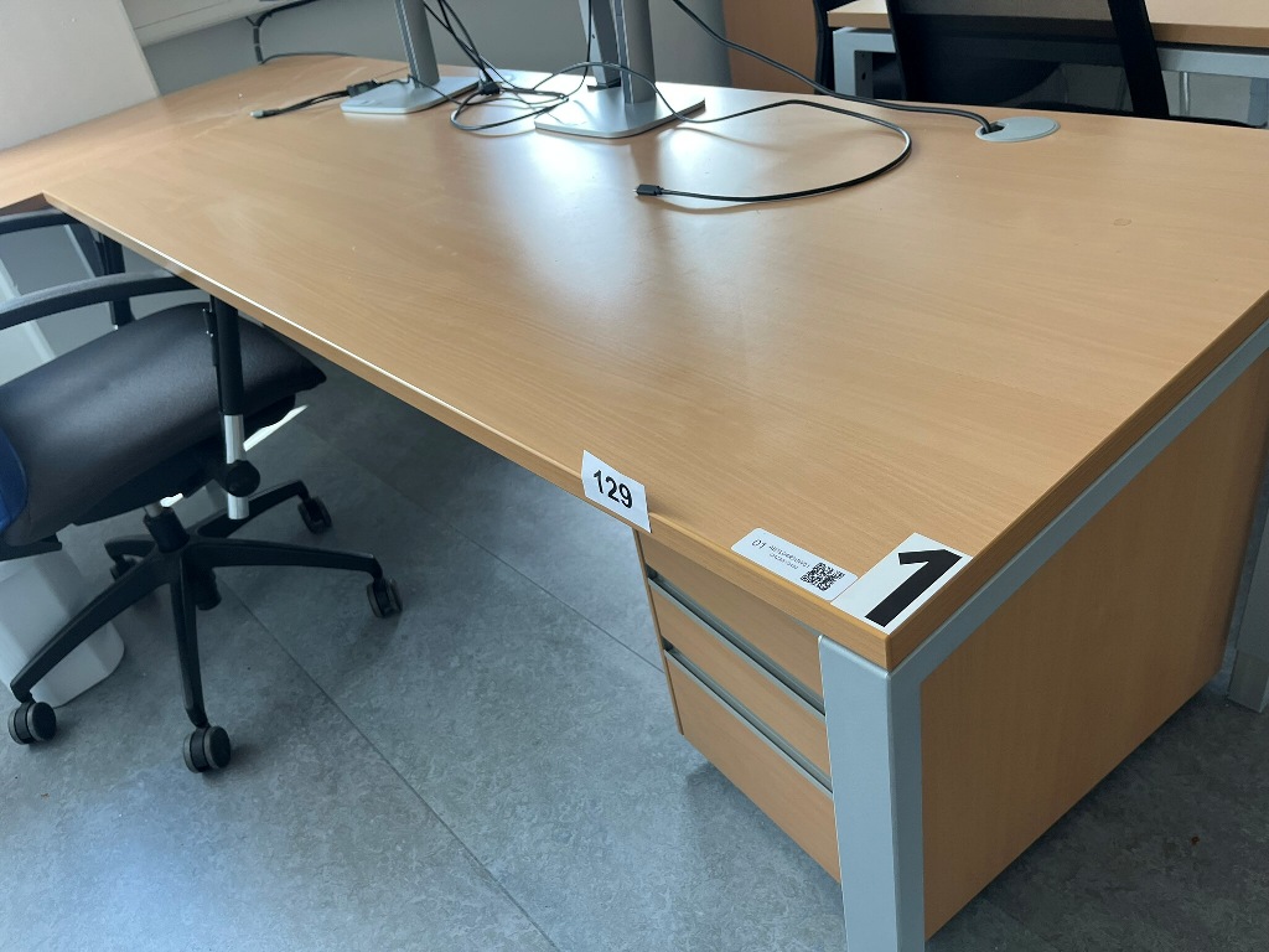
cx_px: 634
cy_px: 476
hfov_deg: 67.3
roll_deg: +12.5
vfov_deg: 53.1
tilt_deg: -34.4
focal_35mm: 26
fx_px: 953
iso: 125
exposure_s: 1/121
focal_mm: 5.1
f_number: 1.6
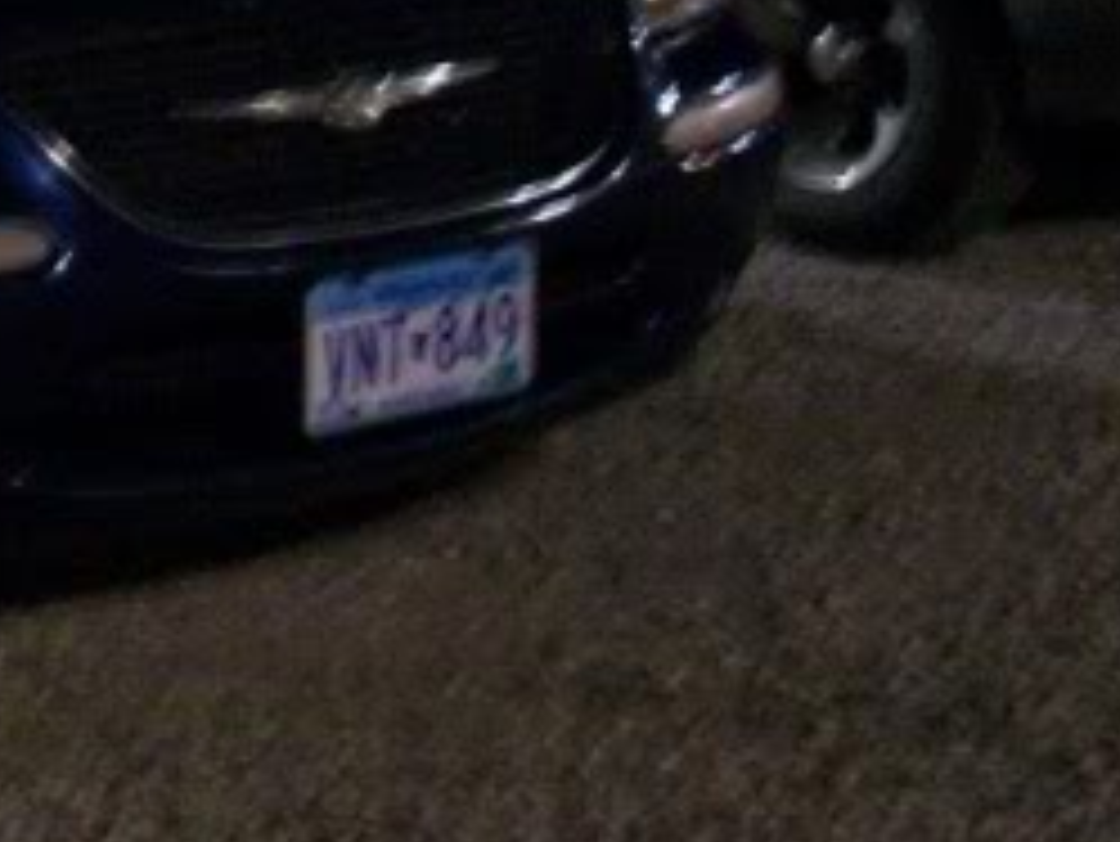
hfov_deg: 15.7
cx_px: -360
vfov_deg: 12.3
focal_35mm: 119
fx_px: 3852
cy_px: -72
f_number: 2.8
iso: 200
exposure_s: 1/8
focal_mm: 6.2
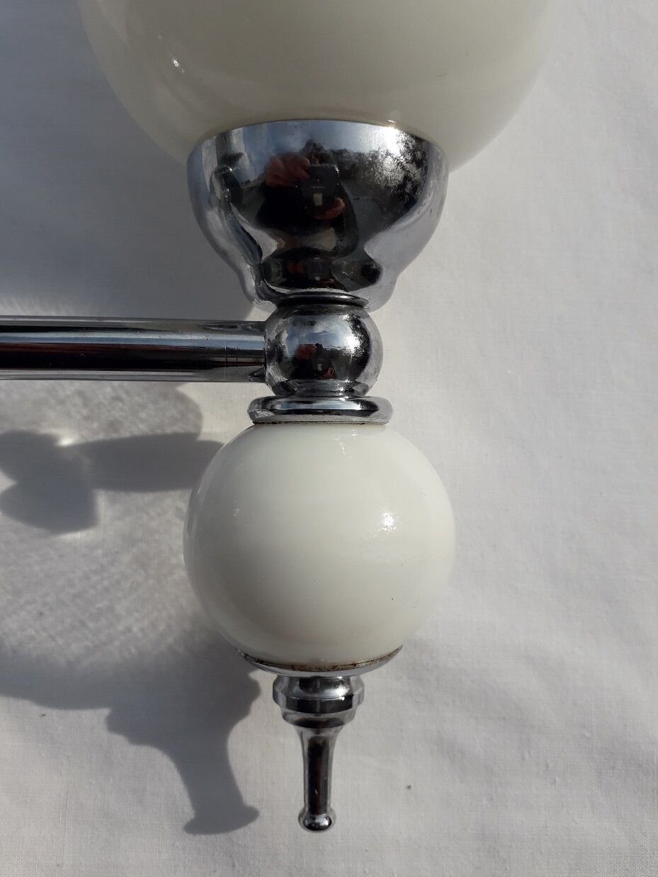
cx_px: 329
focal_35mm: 27
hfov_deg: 51.3
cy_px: 438
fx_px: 684
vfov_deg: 65.3
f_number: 1.9
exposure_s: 1/3125
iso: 40
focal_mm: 3.6
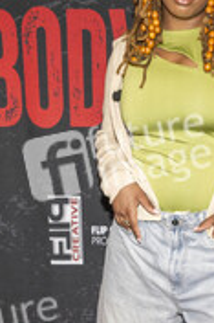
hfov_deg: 20.4
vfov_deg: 29.9
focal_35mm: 66
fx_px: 590
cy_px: 250
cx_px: 170
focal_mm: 29
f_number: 5.6
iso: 800
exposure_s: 1/200
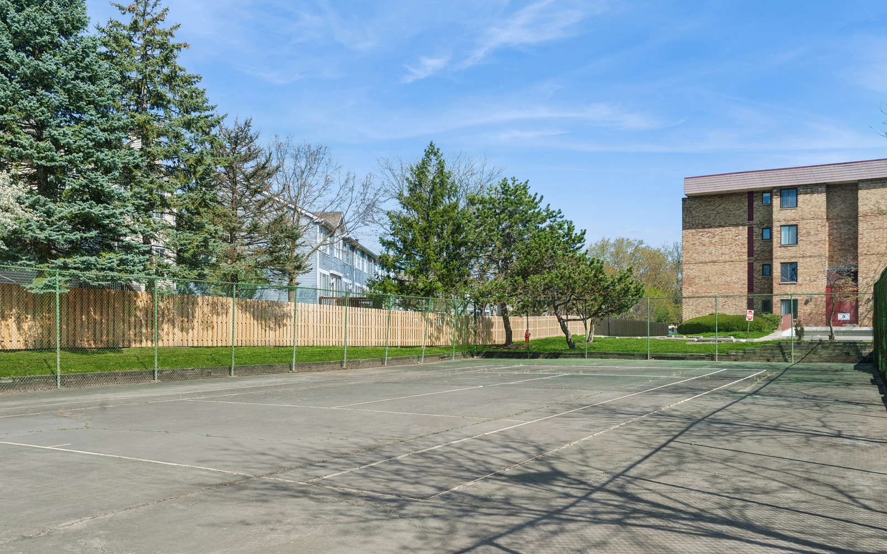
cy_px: 294
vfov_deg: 39.4
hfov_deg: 59.7
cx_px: 444
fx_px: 774
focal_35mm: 32
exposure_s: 1/640
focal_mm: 31
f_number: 8
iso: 400
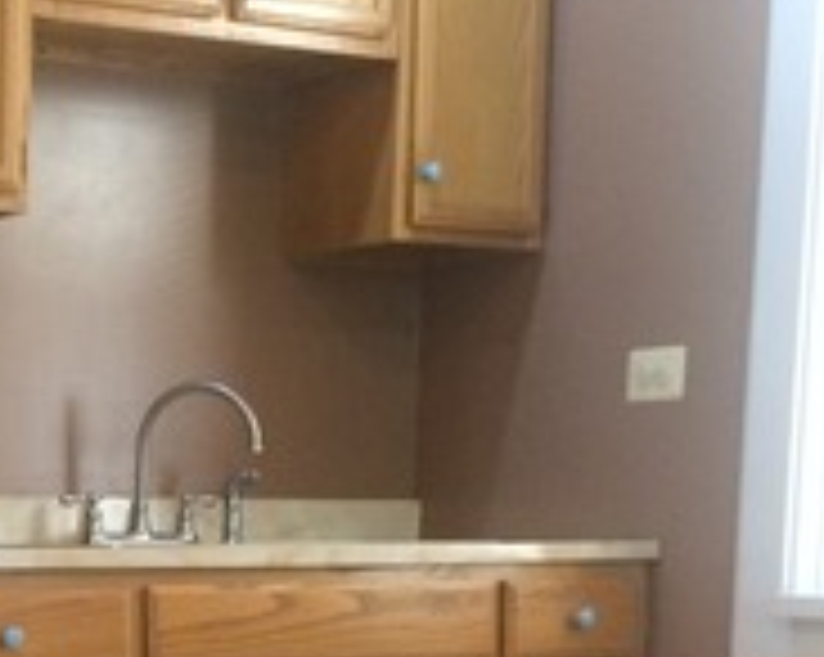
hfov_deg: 18.5
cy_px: 904
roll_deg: +1.5
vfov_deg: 14.7
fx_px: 2412
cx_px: -140
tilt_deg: -7.7
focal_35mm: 99
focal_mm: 4.15
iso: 125
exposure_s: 1/30
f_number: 2.2
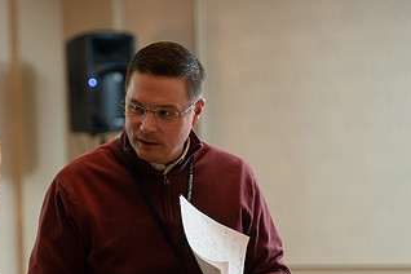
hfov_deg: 13.2
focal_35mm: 155
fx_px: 1769
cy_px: 228
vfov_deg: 8.8
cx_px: 107
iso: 1000
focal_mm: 85
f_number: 3.2
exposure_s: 1/160
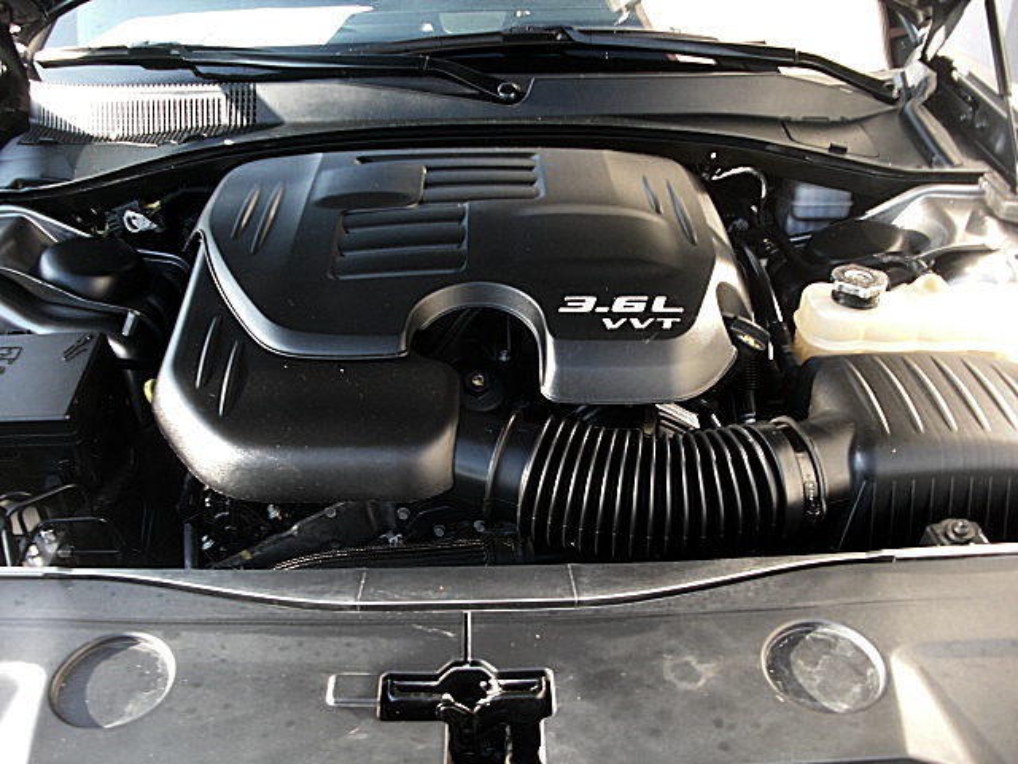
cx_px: 509
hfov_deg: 51.4
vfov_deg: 39.7
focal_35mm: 36
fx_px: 1059
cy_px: 382
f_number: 2.8
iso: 100
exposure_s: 1/60
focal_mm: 6.3
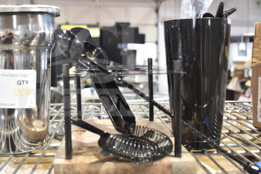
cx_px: 84
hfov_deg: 39.8
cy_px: 70
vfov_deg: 27.5
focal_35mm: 49
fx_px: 355
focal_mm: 24
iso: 450
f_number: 3.8
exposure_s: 1/40
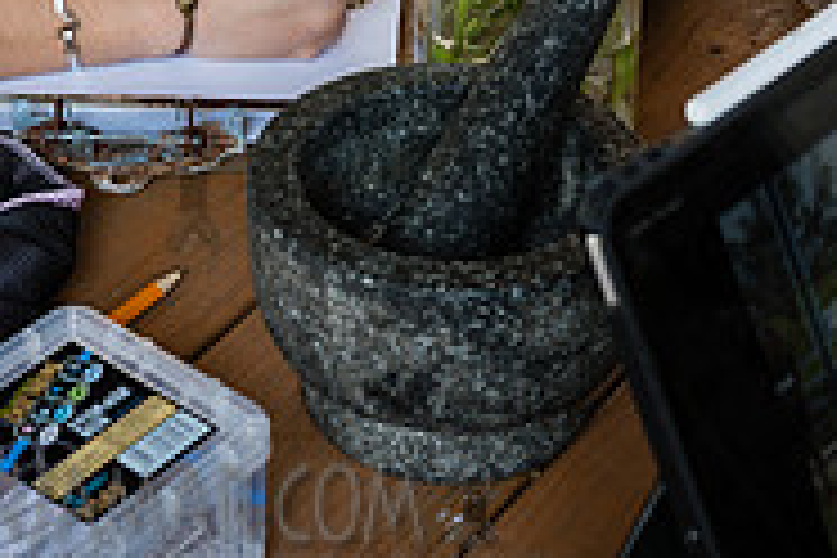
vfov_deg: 12.0
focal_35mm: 109
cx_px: 189
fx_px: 2534
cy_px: -261
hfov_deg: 18.6
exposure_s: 1/100
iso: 200
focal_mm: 35
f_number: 5
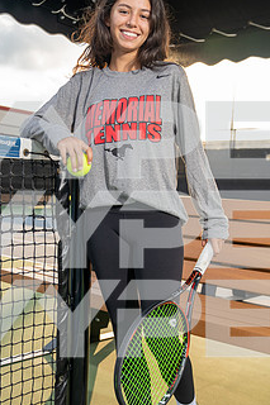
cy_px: 230
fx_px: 507
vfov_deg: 43.5
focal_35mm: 45
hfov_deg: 29.7
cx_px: 105
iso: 100
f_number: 4
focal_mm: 32
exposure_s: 1/250
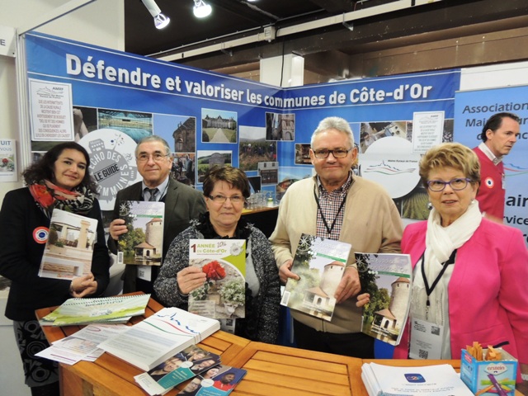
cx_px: 264
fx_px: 366
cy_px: 198
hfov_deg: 71.6
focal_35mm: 24
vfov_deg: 56.8
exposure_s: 1/25
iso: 400
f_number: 3
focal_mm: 4.3
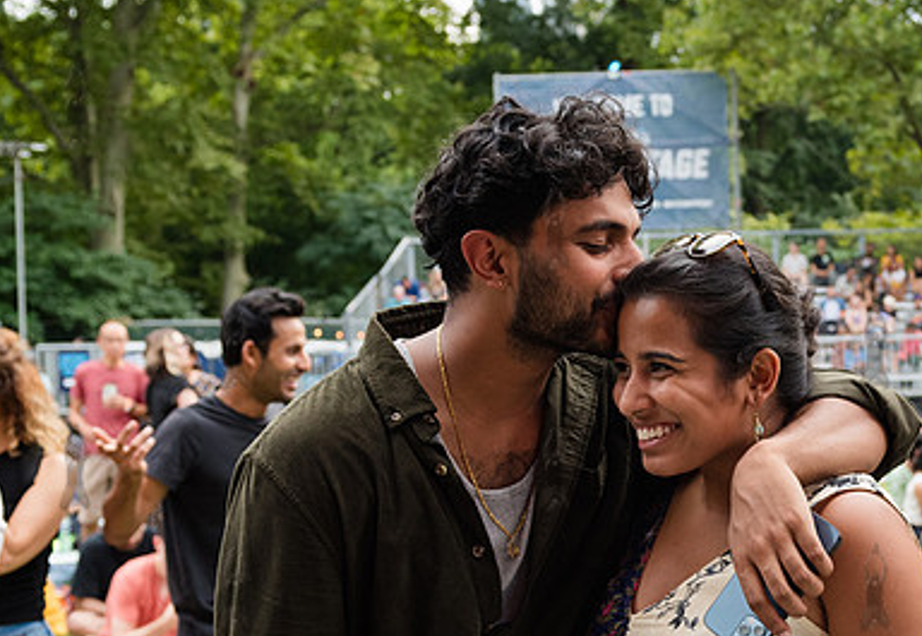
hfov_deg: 29.2
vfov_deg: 20.7
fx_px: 1735
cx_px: 722
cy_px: 416
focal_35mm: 67
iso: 1000
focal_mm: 31
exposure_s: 1/320
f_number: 3.5
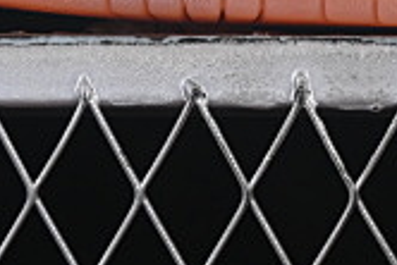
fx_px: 3984
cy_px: -362
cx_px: 440
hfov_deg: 5.7
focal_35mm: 361
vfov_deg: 3.8
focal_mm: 50
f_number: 8
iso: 160
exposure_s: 1/80
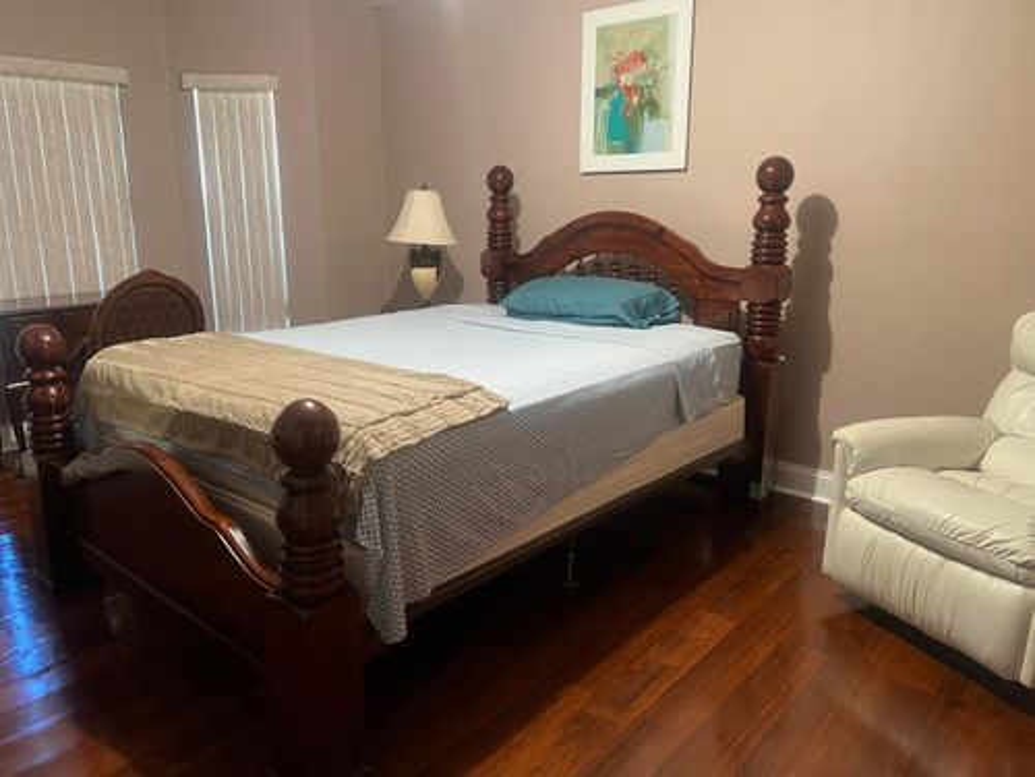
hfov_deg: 67.3
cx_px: 518
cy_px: 388
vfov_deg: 53.1
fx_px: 777
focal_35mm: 26
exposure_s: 1/60
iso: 400
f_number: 1.5
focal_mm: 5.7
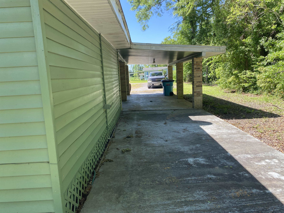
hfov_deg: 67.3
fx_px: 213
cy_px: 106
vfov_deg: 53.1
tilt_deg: -5.8
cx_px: 142
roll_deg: +4.8
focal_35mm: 26
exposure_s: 1/367
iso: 32
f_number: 1.8
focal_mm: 4.25
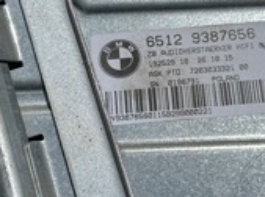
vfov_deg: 16.1
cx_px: 140
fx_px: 695
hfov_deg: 21.6
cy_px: 57
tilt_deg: -68.6
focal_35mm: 91
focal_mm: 6.86
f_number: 1.78
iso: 64
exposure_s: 1/18519
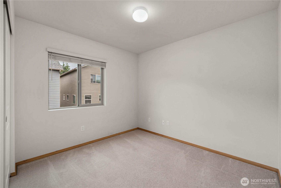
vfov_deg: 81.3
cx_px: 140
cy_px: 94
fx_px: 109
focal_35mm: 14
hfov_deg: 104.2
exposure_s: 1/13
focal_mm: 14
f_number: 8
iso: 1000
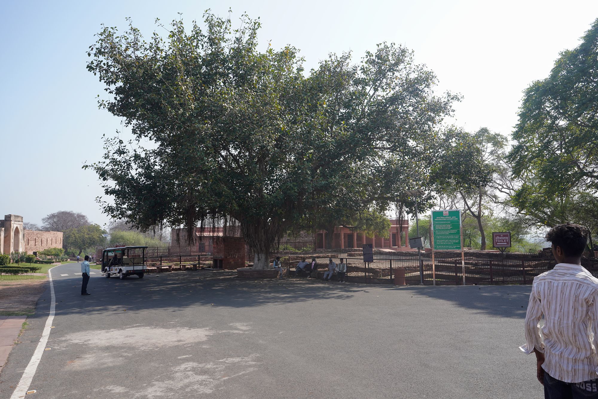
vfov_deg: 53.1
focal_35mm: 24
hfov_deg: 73.7
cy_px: 200
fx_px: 399
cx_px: 299
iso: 100
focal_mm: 24
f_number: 10
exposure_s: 1/100
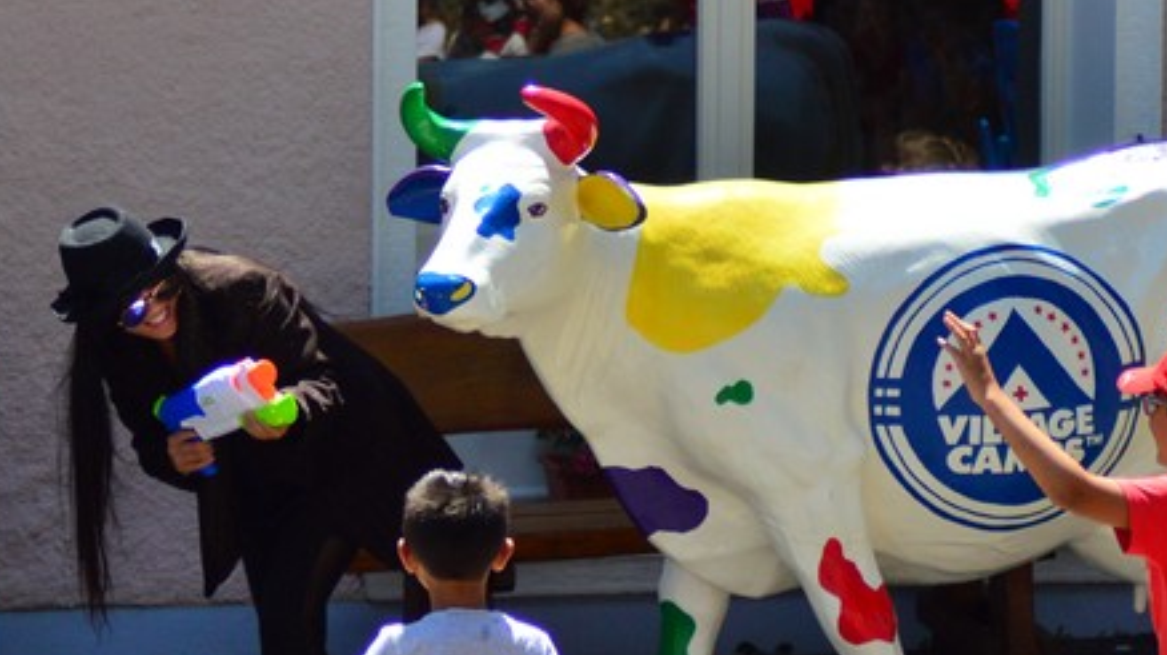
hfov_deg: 8.4
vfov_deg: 4.7
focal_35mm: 257
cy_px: 369
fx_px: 7950
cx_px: 221
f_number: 4
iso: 400
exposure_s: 1/2500
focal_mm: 70
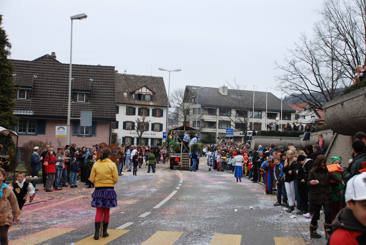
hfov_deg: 41.1
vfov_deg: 28.1
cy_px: 122
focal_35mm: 48
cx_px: 183
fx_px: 488
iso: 100
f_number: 5.6
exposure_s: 1/125
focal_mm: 32
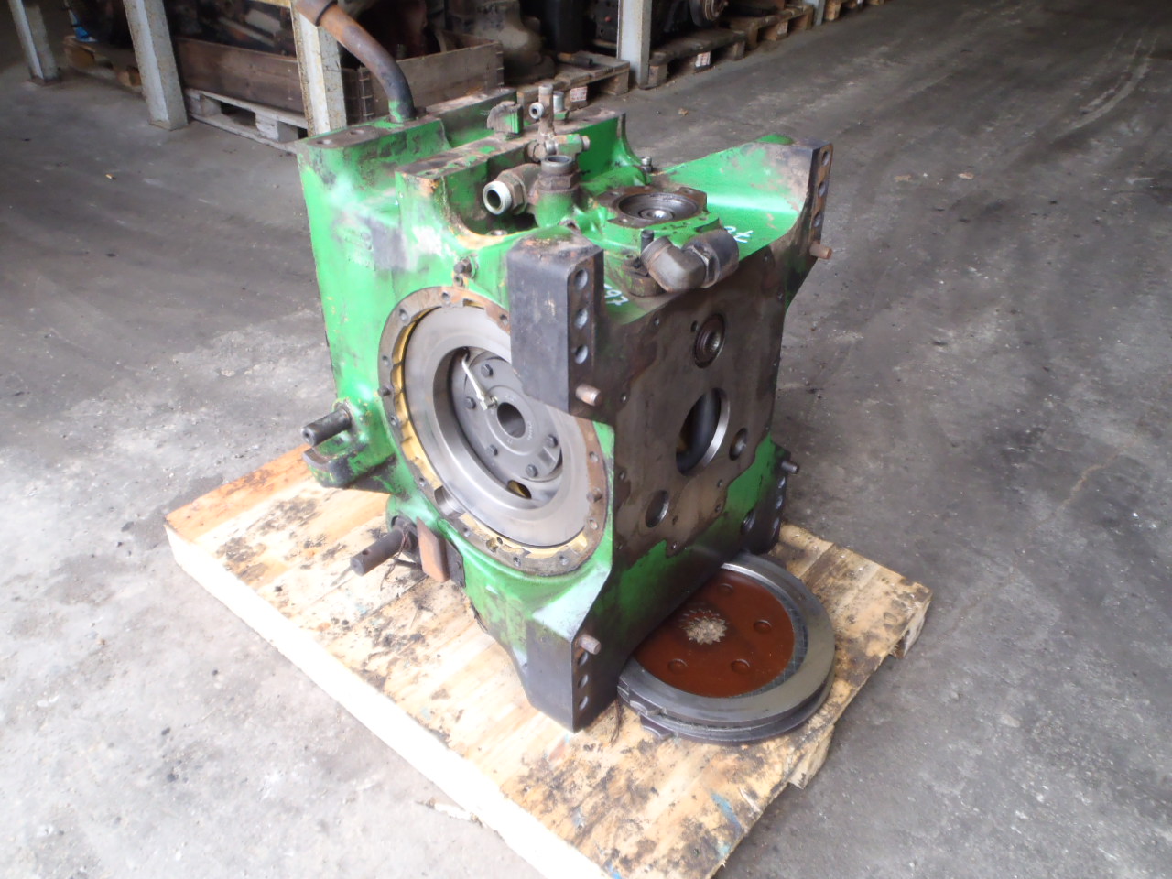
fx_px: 948
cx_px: 586
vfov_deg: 49.7
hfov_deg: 63.4
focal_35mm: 28
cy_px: 440
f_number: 3.5
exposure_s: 1/13
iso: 200
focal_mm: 5
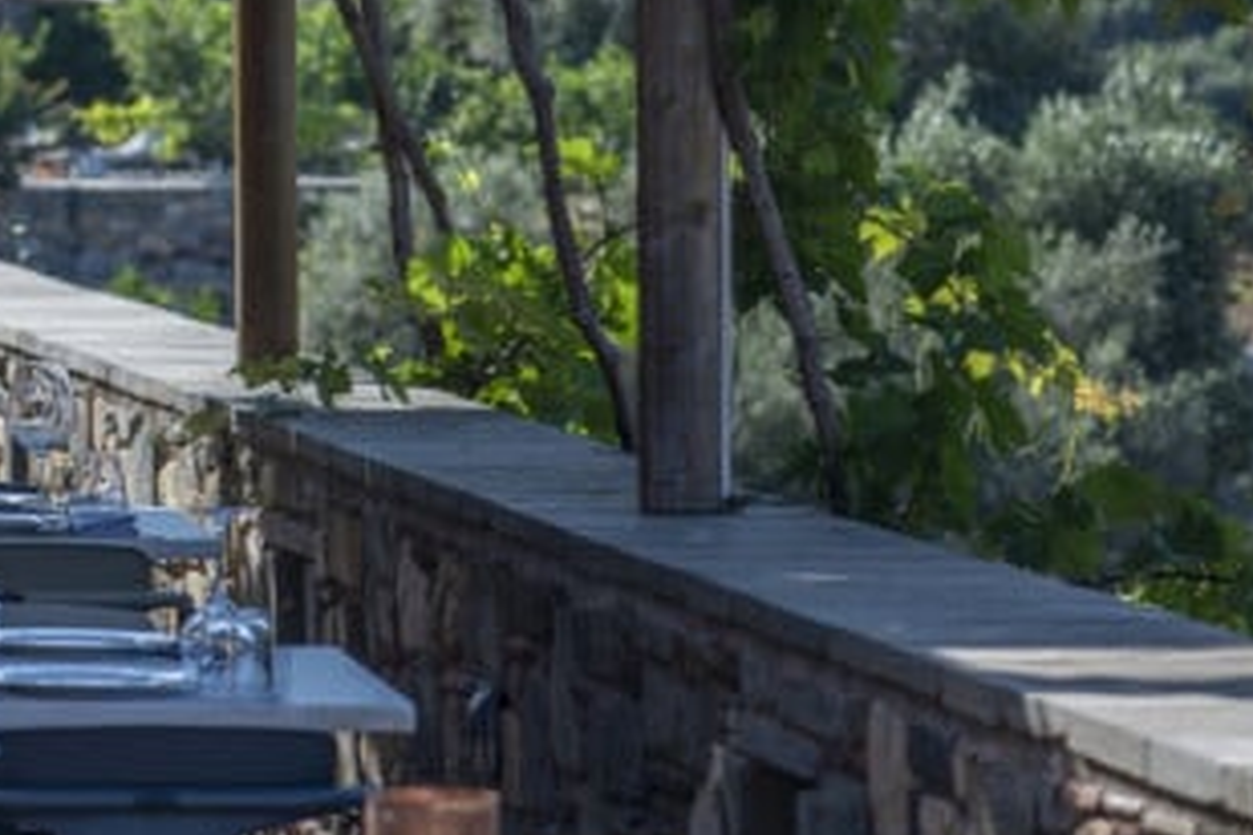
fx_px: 9084
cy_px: 176
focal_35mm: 261
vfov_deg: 5.3
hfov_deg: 7.8
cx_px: -158
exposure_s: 1/640
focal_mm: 105
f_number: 5.6
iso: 100
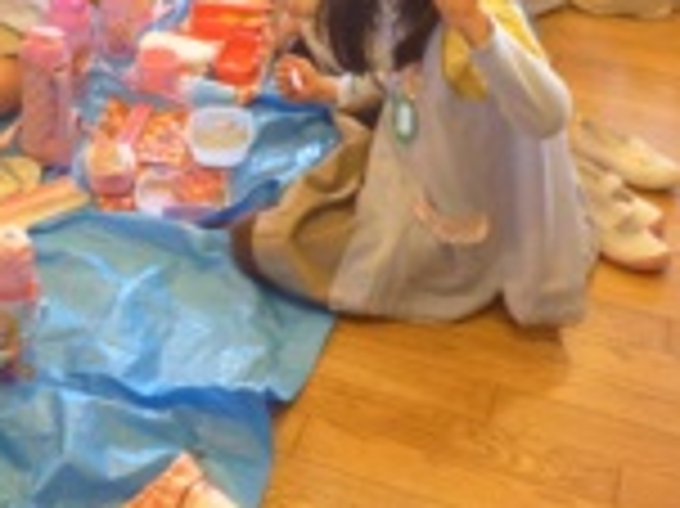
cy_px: 144
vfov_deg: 22.4
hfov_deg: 28.4
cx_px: 32
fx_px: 1276
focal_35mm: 65
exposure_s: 1/20
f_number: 3.3
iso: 400
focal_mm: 4.9
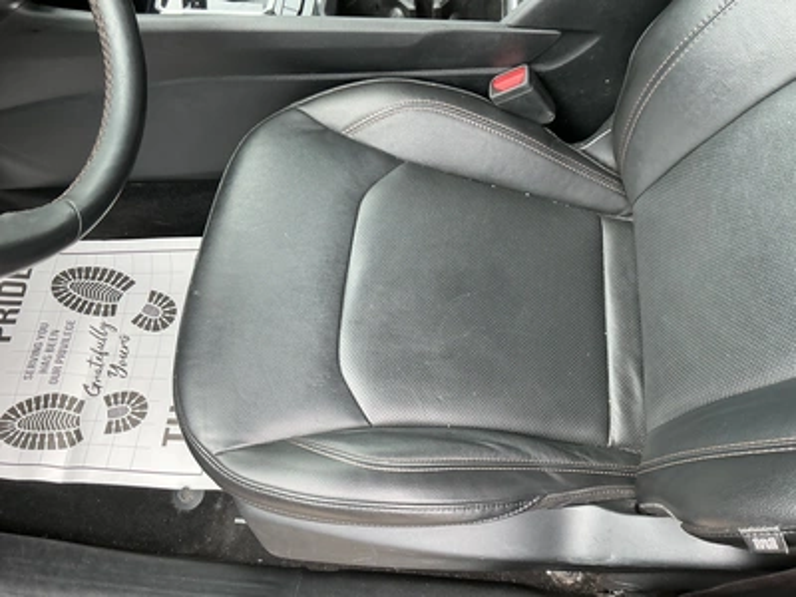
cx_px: 398
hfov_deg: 63.4
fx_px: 644
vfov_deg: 49.7
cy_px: 298
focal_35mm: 28
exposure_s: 1/106
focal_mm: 3
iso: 64
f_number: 1.8
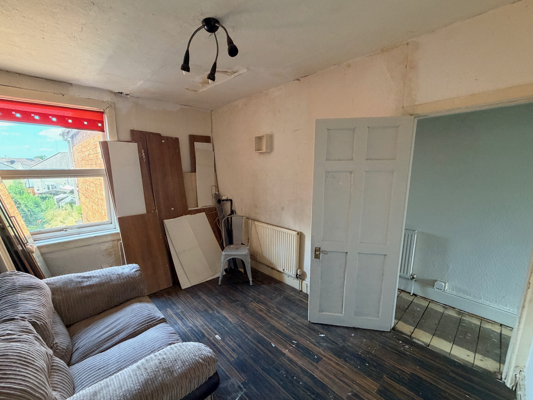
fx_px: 231
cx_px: 253
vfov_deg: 81.7
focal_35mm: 15
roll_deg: +0.3
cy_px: 206
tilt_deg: -10.2
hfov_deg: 98.1
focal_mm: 2.22
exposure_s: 1/64
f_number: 2.2
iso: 320
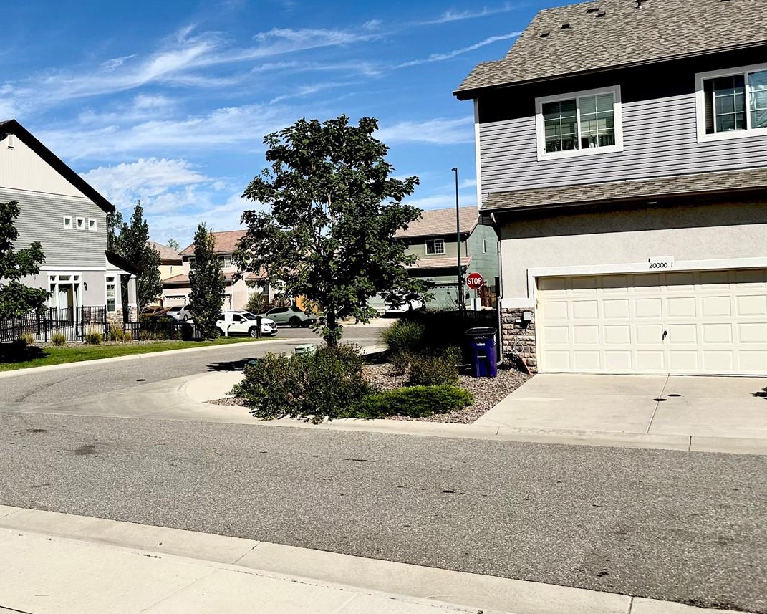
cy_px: 294
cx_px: 196
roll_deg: +2.1
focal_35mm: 35
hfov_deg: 49.6
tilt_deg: -0.3
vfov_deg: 42.2
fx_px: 795
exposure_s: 1/8197
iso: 80
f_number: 1.78
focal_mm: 6.86
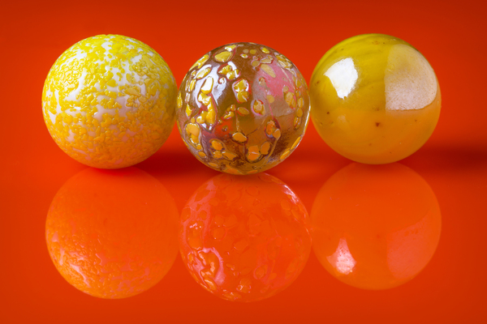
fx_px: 2705
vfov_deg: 6.9
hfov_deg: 10.3
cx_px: 244
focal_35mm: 200
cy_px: 162
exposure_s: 1/200
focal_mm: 200
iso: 100
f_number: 22
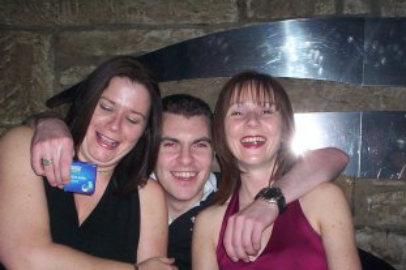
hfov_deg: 38.9
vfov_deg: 26.3
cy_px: 180
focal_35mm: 51
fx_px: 575
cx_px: 210
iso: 140
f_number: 4.5
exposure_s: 1/60
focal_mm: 4.99
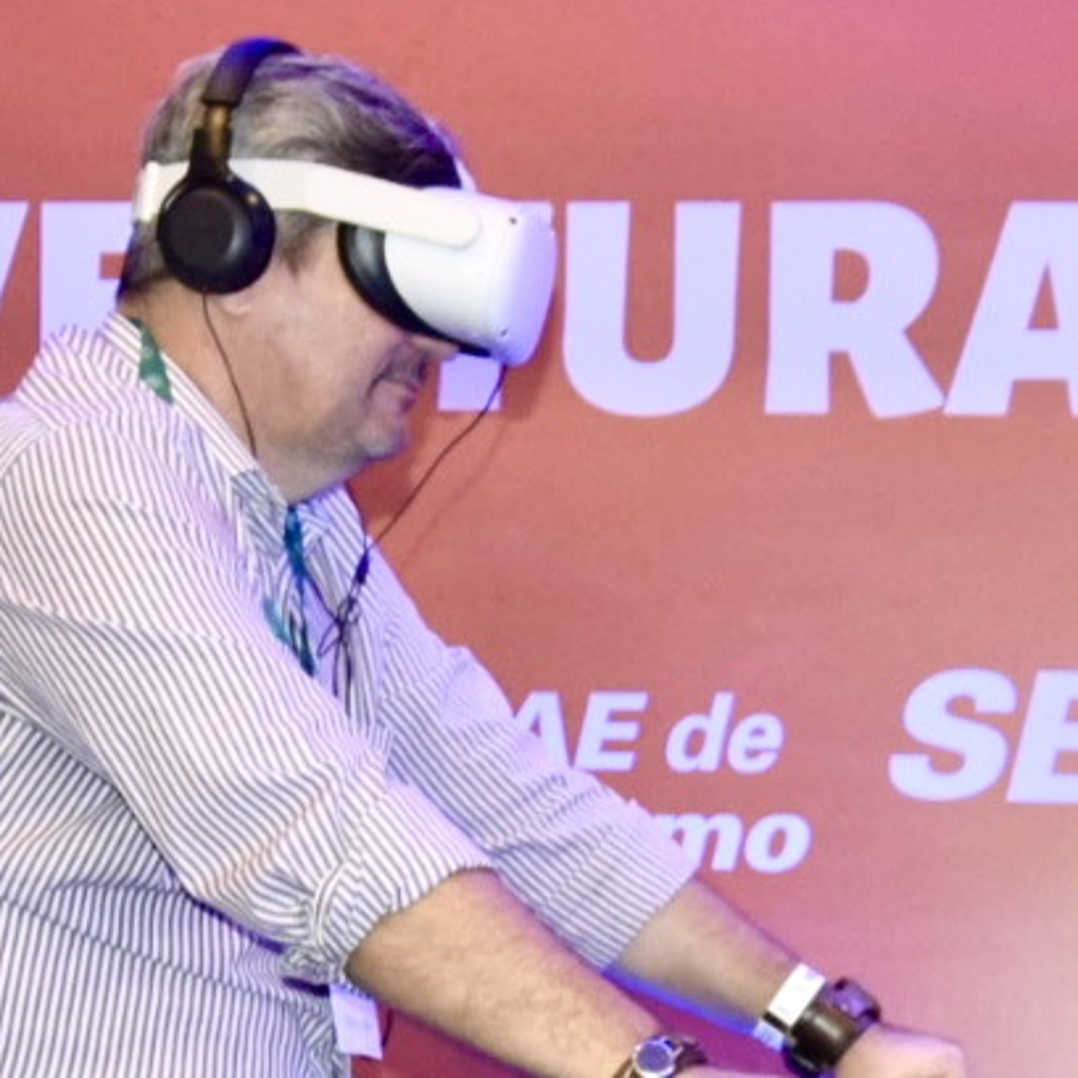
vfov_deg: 15.2
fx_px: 3911
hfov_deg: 15.7
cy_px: 1236
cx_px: 749
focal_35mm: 111
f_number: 3.8
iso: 2500
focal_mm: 22
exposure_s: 1/60
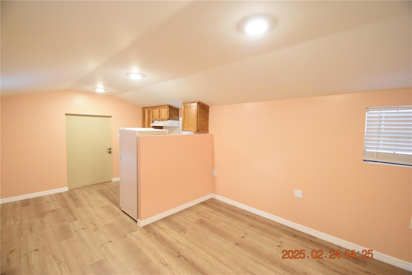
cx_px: 206
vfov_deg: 77.3
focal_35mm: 15
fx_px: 172
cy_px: 138
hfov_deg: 100.4
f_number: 3.5
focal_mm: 10
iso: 2000
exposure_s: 1/60
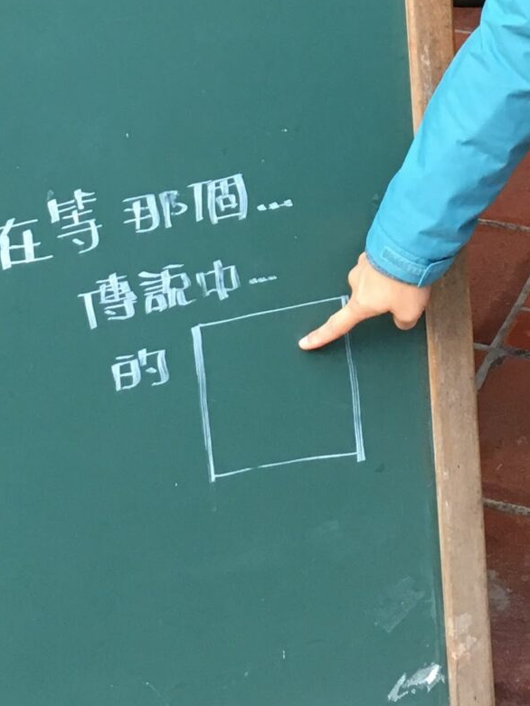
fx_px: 1939
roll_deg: -1.1
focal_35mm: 95
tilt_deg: -19.7
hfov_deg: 15.5
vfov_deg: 19.8
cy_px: -54
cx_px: 431
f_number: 2.2
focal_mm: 4.15
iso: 80
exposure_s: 1/30
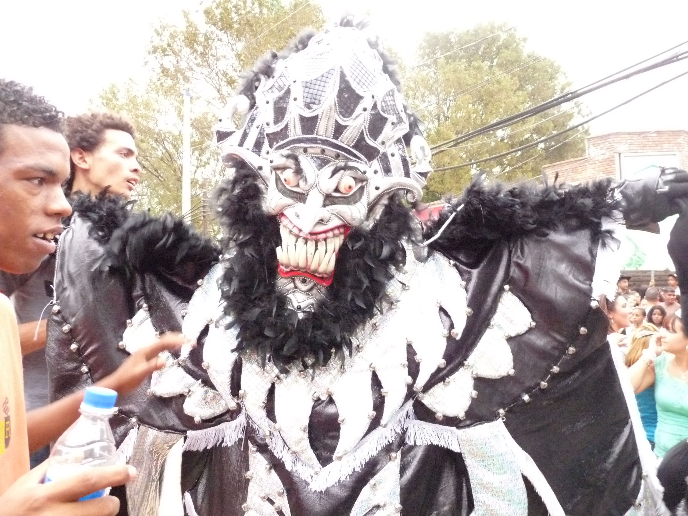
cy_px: 258
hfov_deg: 65.3
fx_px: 537
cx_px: 344
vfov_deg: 51.4
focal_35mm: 27
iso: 800
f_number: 2.8
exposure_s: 1/80
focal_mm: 4.8
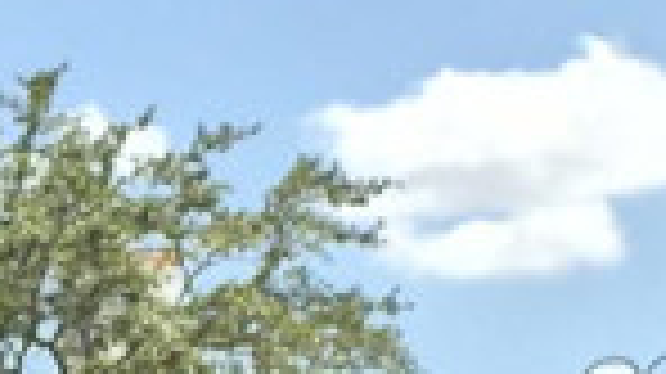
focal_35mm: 181
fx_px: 3194
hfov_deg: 8.7
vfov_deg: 5.5
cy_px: 1649
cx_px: -1604
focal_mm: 5.4
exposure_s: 1/3600
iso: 80
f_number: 1.8
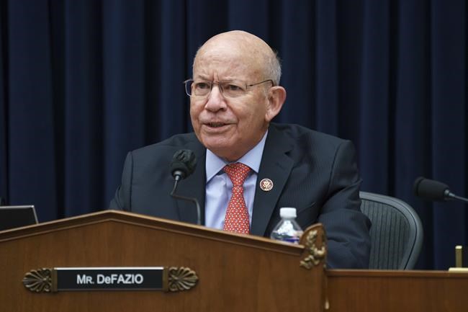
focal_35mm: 373
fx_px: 4847
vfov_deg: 3.7
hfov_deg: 5.5
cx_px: 234
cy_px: 156
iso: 6400
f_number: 5.6
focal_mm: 373
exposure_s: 1/200
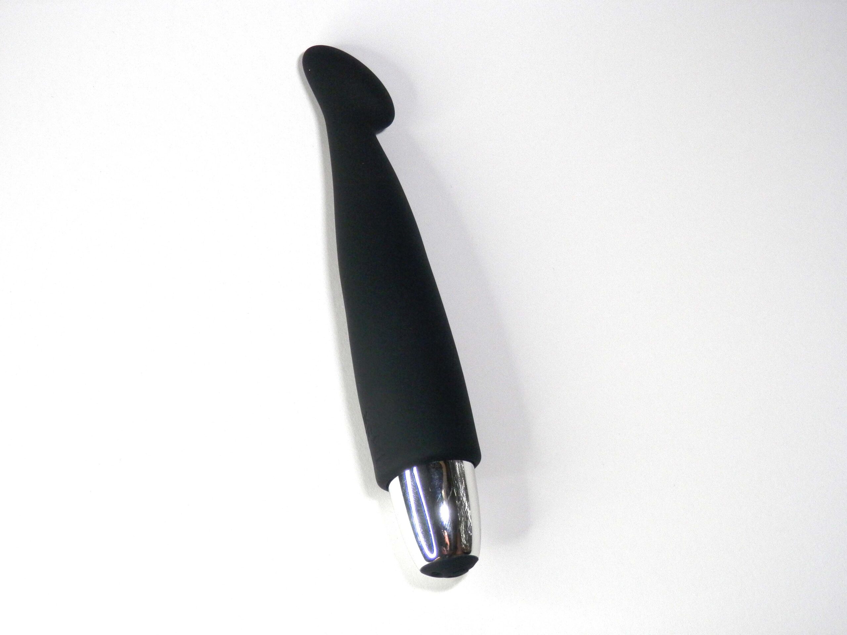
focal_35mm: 66
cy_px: 318
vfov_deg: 22.3
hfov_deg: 29.4
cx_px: 424
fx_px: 1615
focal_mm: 11.9
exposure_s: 1/100
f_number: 4.4
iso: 160
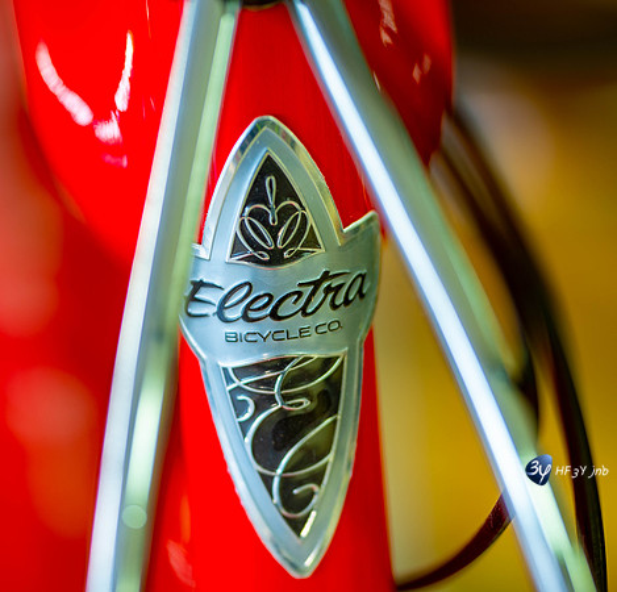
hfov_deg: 7.9
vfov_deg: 7.6
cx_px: 283
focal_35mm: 225
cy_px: 296
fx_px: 4444
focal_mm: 180
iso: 100
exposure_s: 1/13
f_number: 3.3
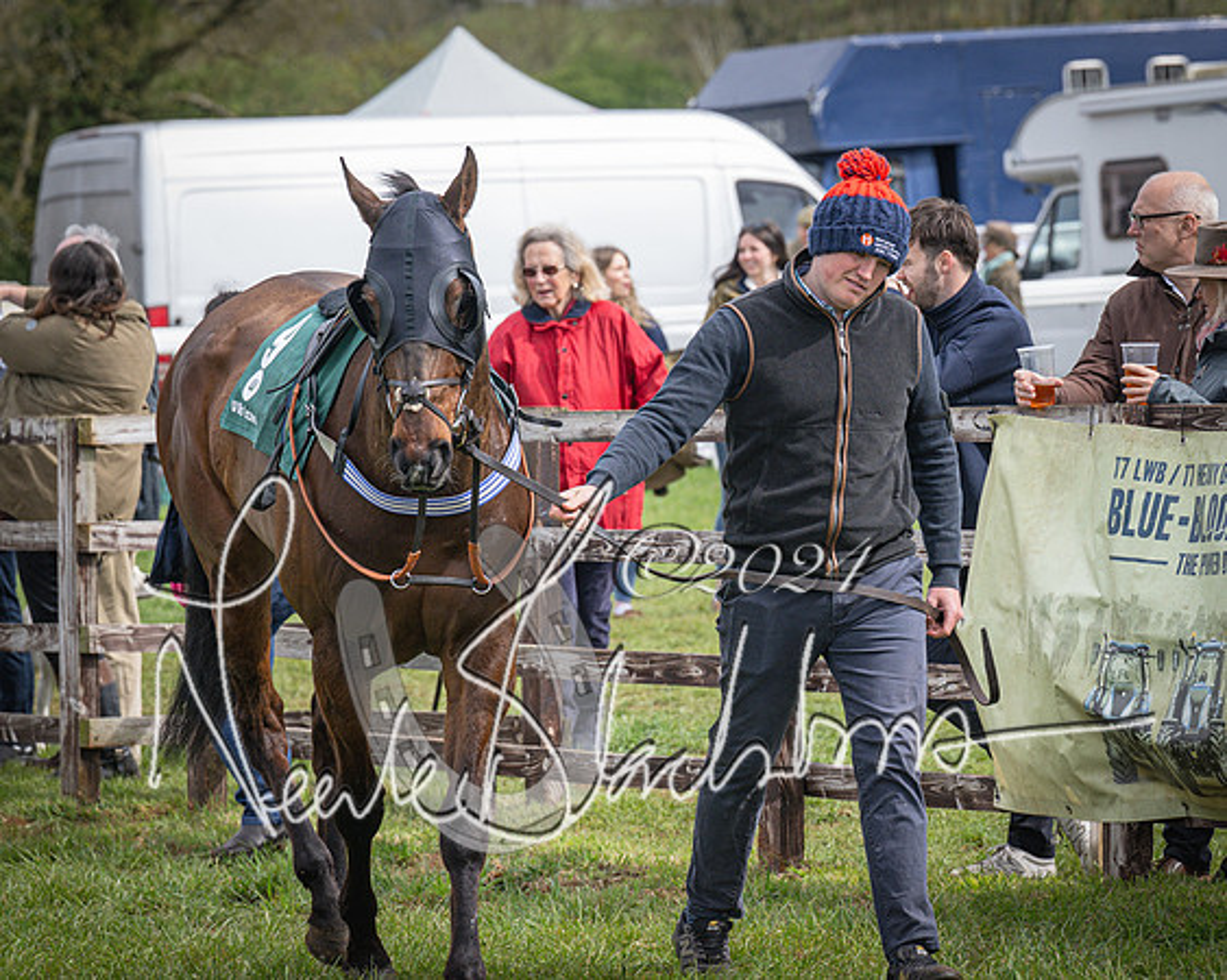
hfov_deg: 8.2
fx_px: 8586
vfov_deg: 6.5
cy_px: 430
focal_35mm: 237
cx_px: 804
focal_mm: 125
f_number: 5
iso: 400
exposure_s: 1/1000
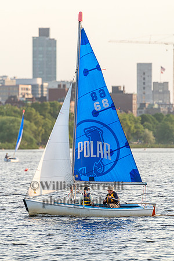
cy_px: 130
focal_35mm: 420
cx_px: 87
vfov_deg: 4.9
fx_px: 3045
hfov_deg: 3.3
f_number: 5.6
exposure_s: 1/1250
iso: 320
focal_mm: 420
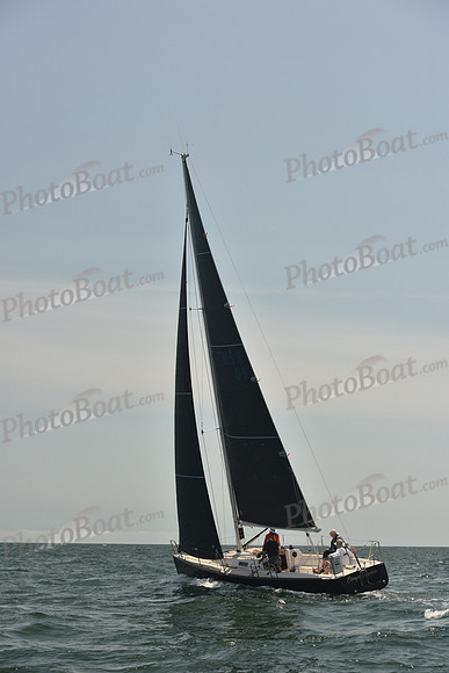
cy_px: 336
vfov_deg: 28.8
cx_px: 224
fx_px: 1309
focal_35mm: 70
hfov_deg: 19.5
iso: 320
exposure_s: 1/1000
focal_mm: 70
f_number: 7.1
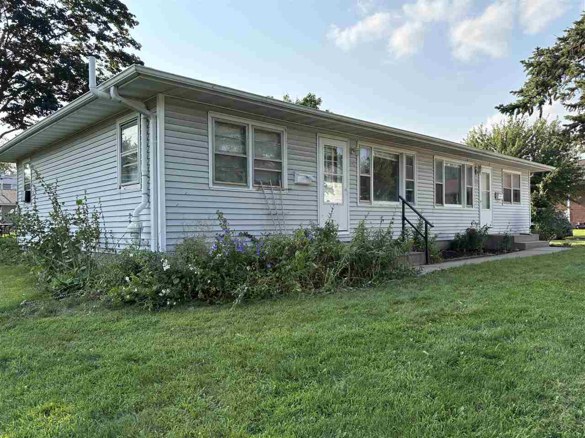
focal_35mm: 26
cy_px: 219
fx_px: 439
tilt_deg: +0.4
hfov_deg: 67.3
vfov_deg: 53.0
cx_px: 292
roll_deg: +0.8
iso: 64
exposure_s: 1/2283
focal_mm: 5.96
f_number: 1.6
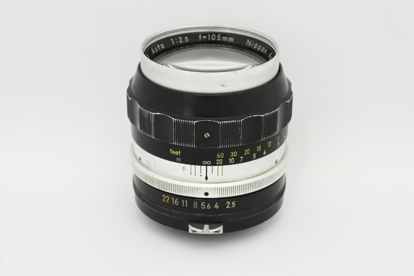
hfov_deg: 27.0
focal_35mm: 75
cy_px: 138
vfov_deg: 18.2
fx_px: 862
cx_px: 207
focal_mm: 50
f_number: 7.1
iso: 6400
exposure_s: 1/200
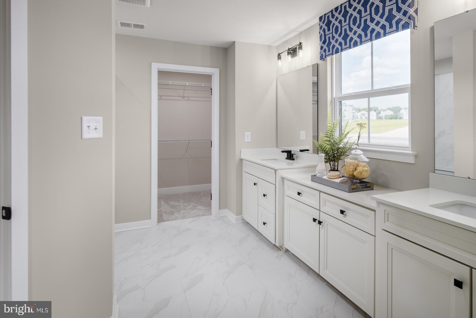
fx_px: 251
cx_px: 238
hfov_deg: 86.9
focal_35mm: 19
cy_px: 159
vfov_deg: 64.6
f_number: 9
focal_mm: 19
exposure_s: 1/200
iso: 200
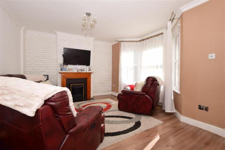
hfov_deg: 100.4
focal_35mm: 15
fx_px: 94
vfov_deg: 77.3
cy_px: 75
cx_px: 112
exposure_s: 1/200
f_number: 11
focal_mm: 10
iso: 400
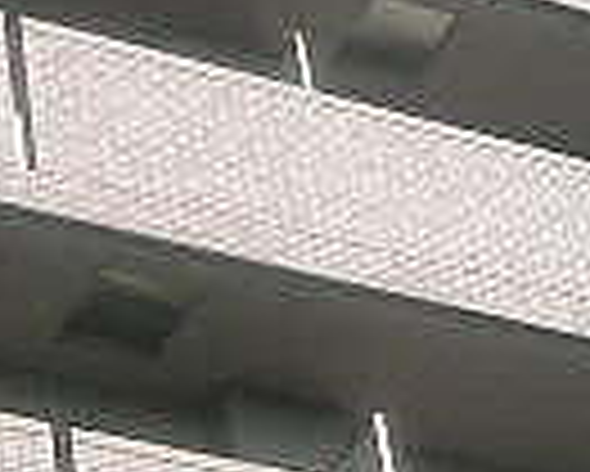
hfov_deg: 11.4
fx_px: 2918
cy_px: 85
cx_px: 27
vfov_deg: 9.2
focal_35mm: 167
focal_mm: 5.4
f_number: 4.8
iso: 50
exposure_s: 1/342
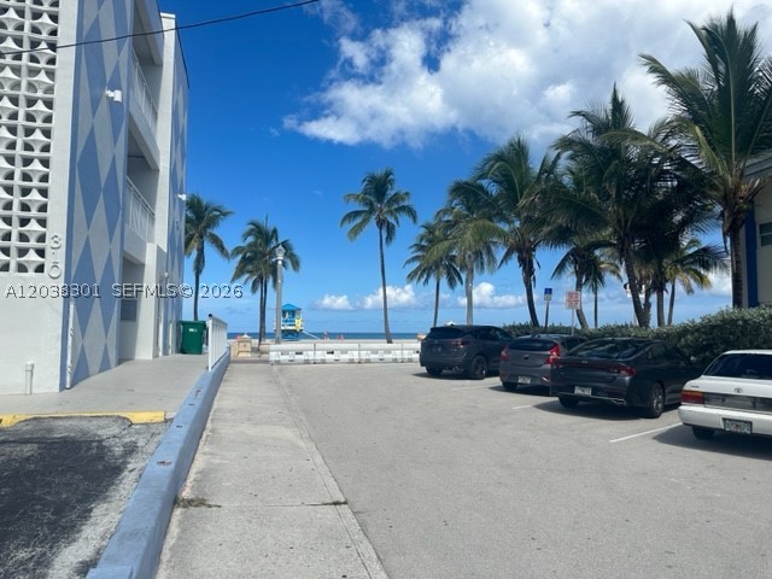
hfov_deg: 71.6
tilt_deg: +4.0
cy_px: 290
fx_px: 535
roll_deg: -0.5
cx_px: 386
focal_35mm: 24
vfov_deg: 56.8
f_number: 1.78
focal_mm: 6.86
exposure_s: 1/6623
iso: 80
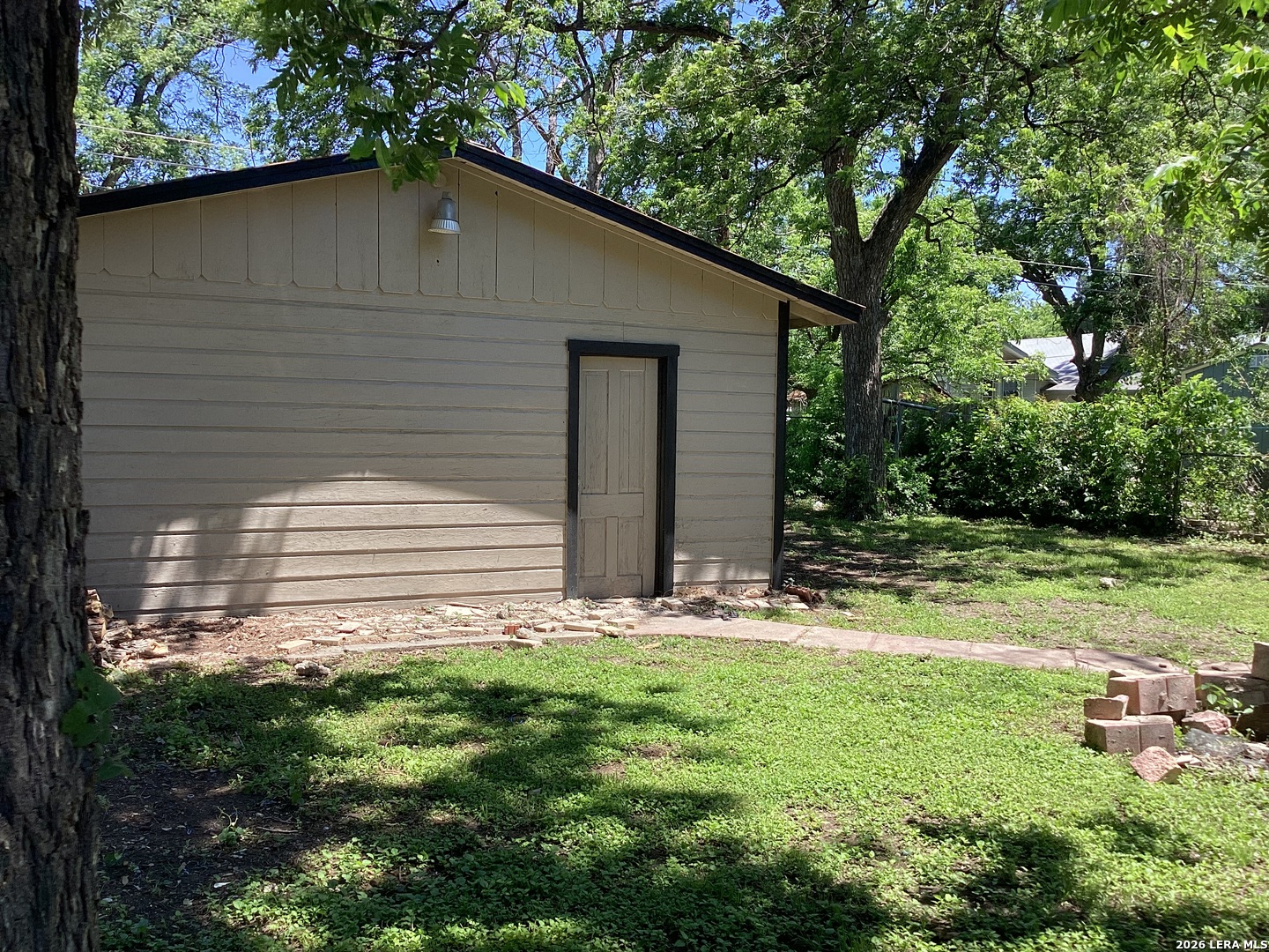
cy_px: 476
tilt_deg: -1.6
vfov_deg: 45.4
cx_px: 634
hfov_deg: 58.4
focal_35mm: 31
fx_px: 1136
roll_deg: -0.3
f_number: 2.4
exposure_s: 1/377
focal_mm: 3.3
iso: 25
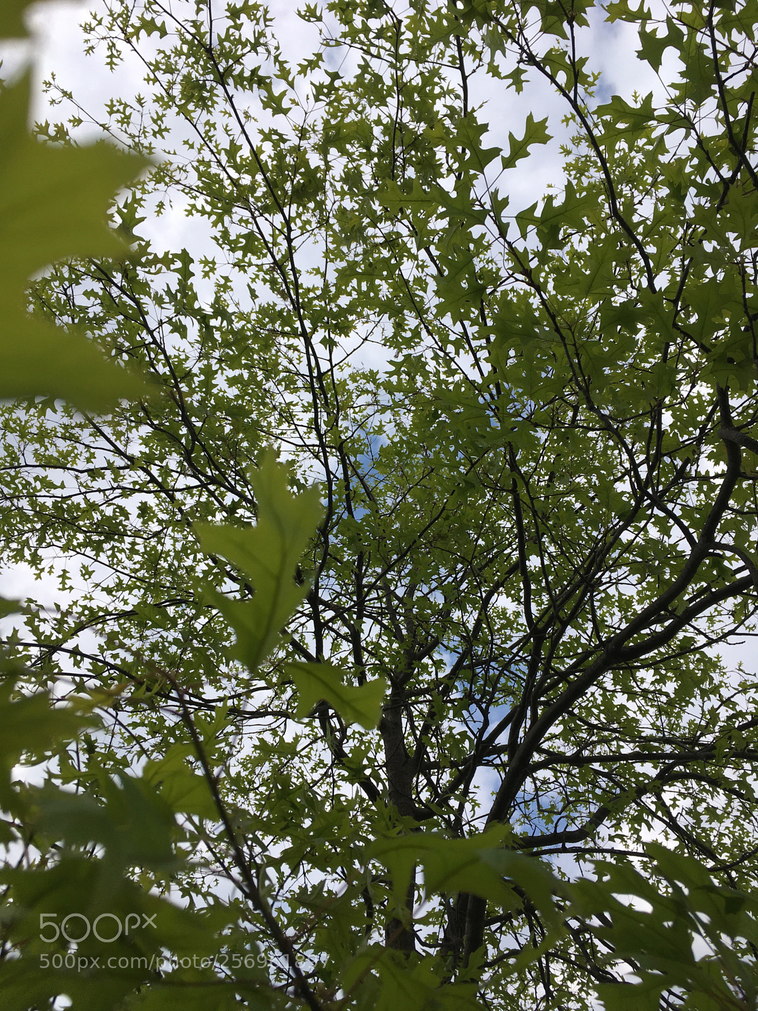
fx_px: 847
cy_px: 506
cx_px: 379
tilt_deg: +53.0
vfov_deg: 61.7
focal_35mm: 29
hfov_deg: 48.2
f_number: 2.2
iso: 25
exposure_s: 1/1972
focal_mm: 4.15
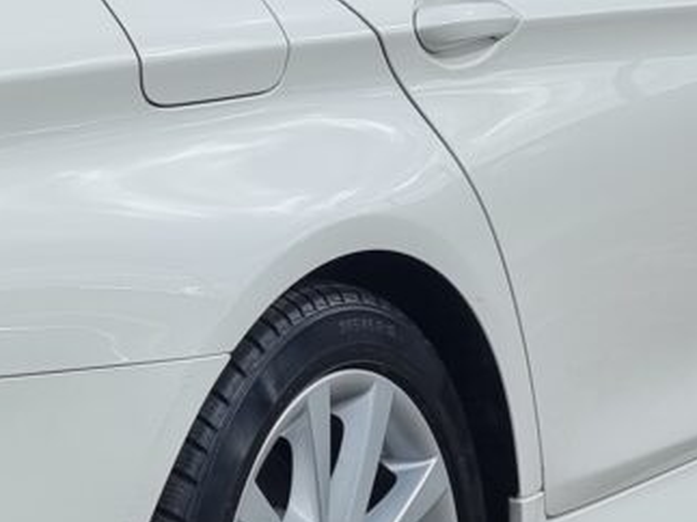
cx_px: -127
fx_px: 2395
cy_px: -19
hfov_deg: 15.9
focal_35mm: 119
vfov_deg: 12.3
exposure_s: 1/583
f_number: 1.8
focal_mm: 6.7
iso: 50
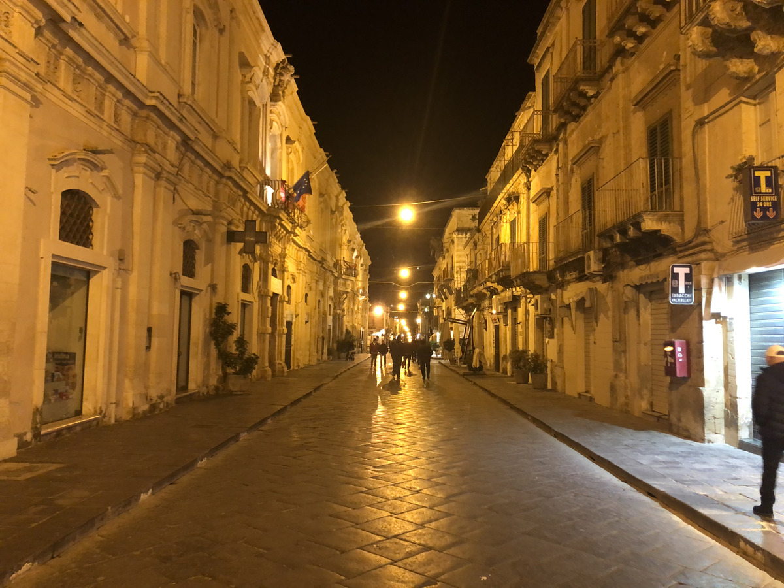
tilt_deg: +3.9
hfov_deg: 63.4
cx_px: 392
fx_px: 634
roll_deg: +0.1
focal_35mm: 28
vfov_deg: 49.7
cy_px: 294
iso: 100
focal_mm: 4
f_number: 1.8
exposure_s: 1/5
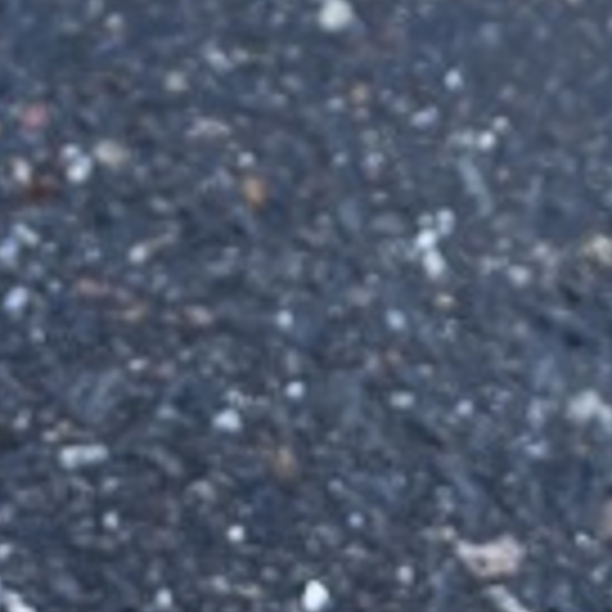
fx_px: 2160
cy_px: -412
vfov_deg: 14.6
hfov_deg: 15.7
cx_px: -68
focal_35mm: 108
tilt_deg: -55.4
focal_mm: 4.2
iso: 40
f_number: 1.6
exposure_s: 1/121
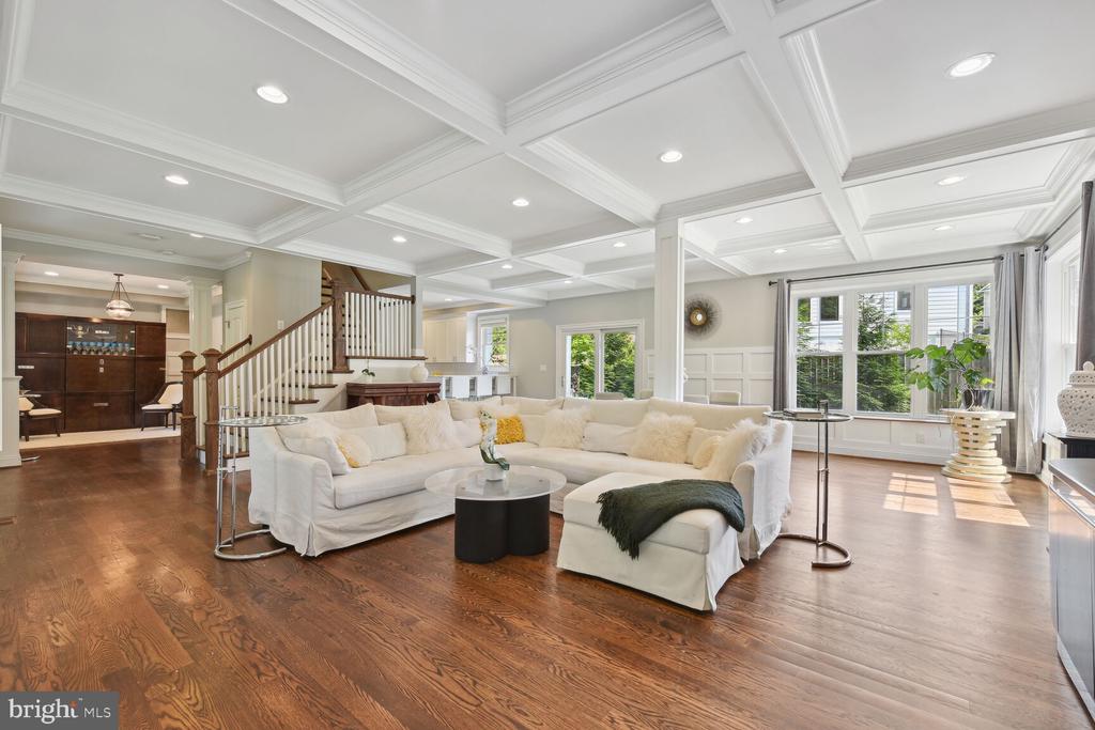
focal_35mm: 15
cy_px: 365
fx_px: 456
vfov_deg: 77.3
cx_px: 548
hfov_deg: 100.4
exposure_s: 1/13
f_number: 8
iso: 200
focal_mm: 15
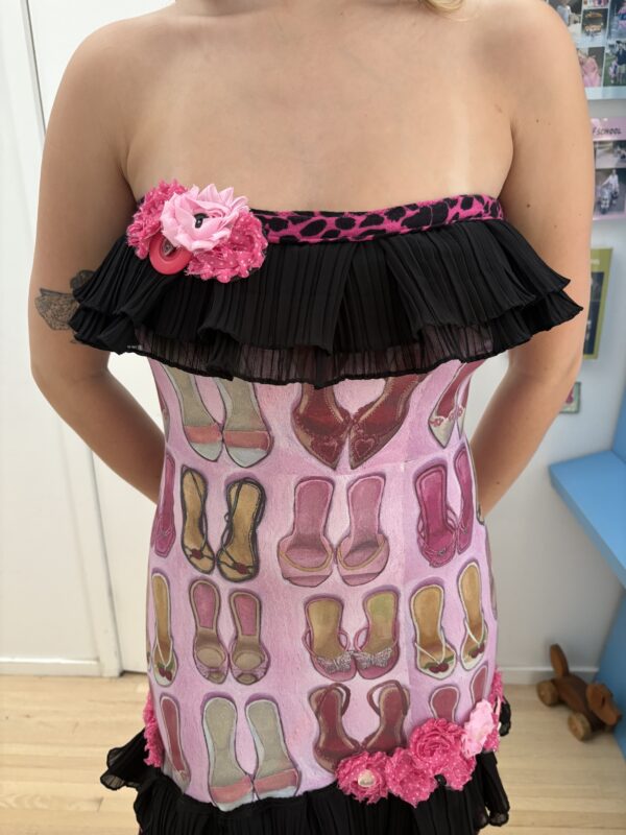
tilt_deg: -17.9
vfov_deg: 67.3
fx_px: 627
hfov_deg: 53.1
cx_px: 313
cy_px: 418
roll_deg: +1.5
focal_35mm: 26
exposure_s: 1/60
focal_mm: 5.96
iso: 200
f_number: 1.6
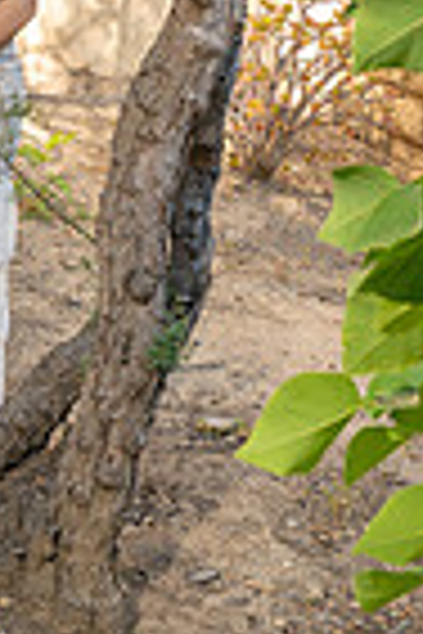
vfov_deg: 22.3
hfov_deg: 16.1
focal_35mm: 80
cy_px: -225
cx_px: -144
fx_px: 1410
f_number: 5
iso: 200
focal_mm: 25
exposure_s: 1/200
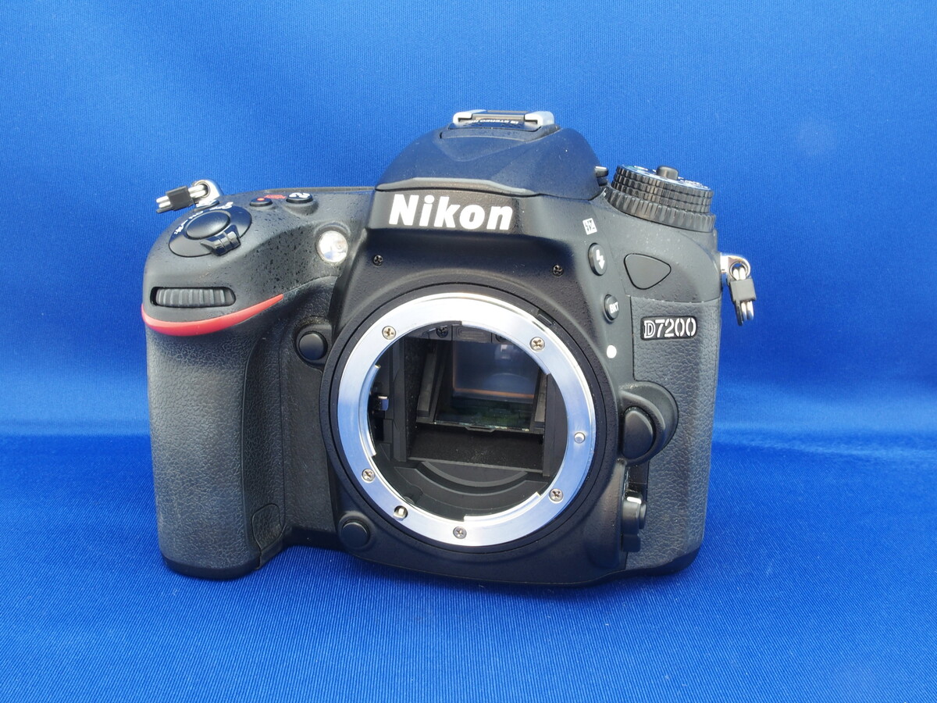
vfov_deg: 37.7
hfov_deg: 49.0
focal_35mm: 38
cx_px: 468
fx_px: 1029
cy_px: 352
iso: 100
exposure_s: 3.2
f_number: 8
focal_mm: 8.1
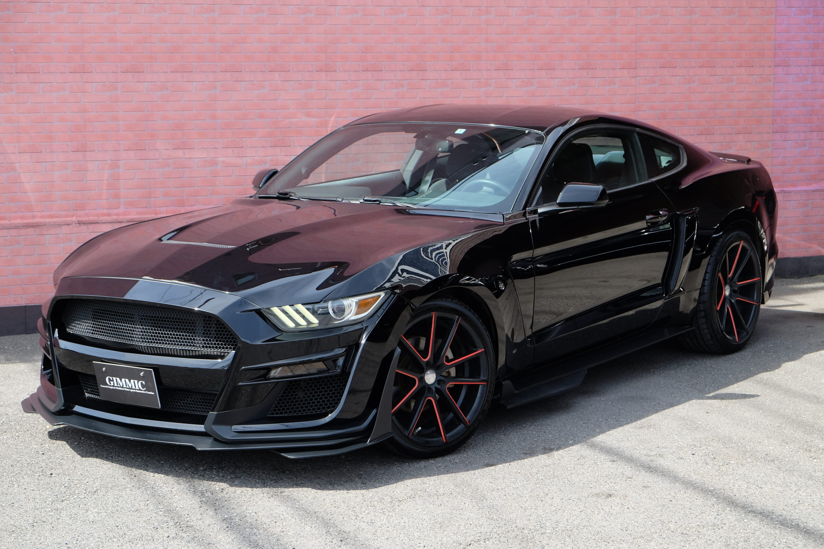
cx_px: 412
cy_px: 274
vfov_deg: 19.7
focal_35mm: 69
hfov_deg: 29.2
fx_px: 1579
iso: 400
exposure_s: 1/340
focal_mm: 46.3
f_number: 5.6
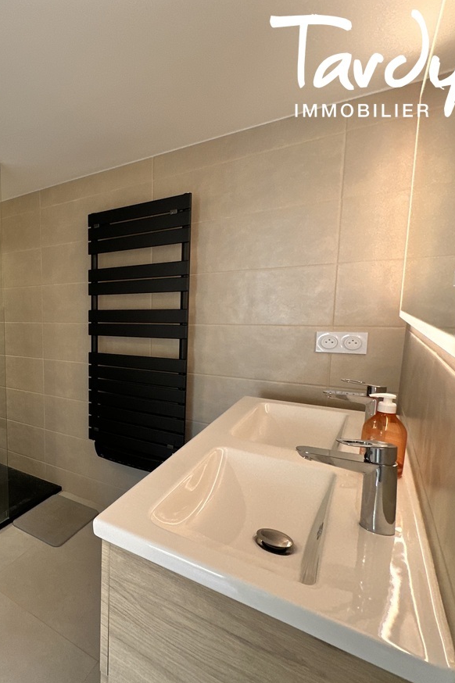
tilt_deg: -6.2
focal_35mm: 20
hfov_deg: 50.9
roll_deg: +0.9
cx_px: 8
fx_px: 379
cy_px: 349
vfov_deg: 84.0
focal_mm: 2.22
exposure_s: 1/99
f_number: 2.2
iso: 200
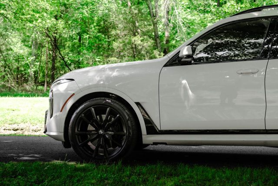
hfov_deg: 35.6
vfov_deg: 24.2
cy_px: 93
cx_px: 139
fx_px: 433
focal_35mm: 56
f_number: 7.1
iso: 800
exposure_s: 1/250
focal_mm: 56
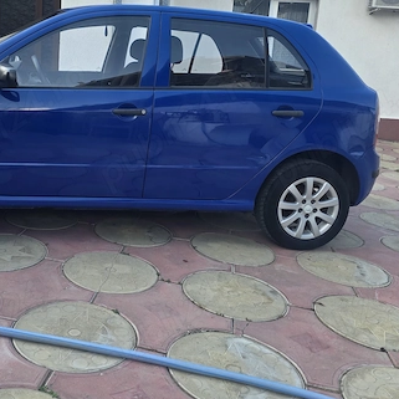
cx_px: 92
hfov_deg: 42.3
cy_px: 139
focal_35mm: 38
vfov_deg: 43.4
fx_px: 496
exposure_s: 1/359
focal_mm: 6.3
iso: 40
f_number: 1.7
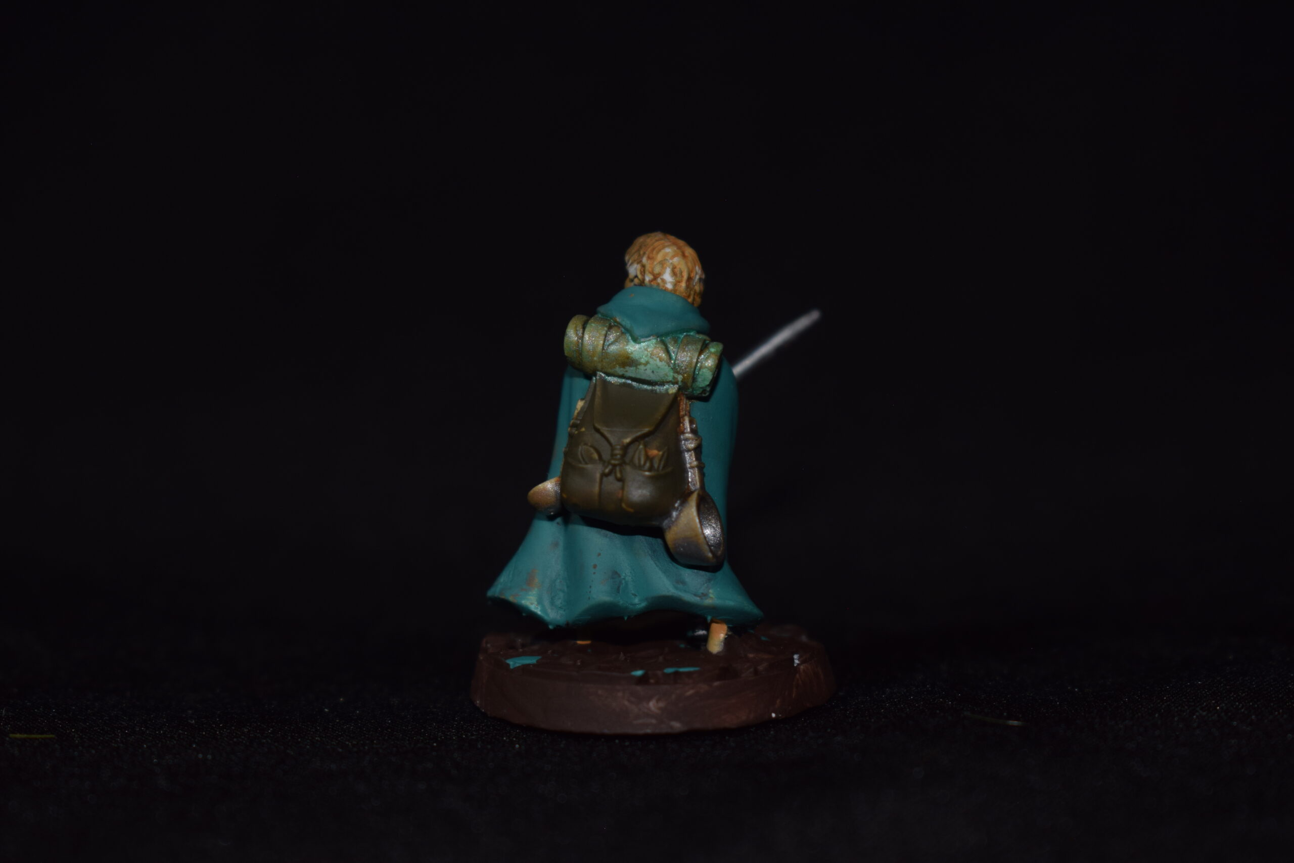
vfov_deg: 16.6
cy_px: 432
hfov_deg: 24.6
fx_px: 2965
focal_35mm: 82
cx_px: 647
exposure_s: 1/30
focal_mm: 55
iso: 200
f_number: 5.6
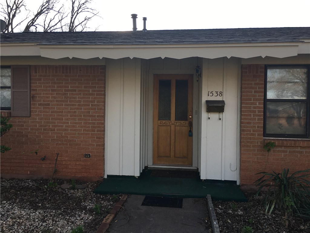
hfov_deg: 61.7
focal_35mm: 29
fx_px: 260
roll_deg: -1.4
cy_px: 116
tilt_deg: +1.0
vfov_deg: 48.2
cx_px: 155
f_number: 2.2
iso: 25
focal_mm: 4.15
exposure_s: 1/405
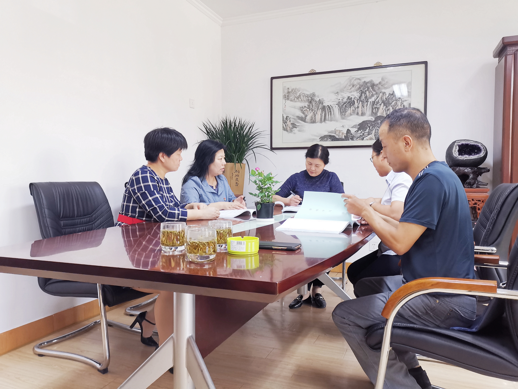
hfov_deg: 65.3
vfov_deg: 51.4
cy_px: 194
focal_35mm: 27
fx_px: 404
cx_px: 259
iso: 200
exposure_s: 1/50
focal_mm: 4.75
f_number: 1.8
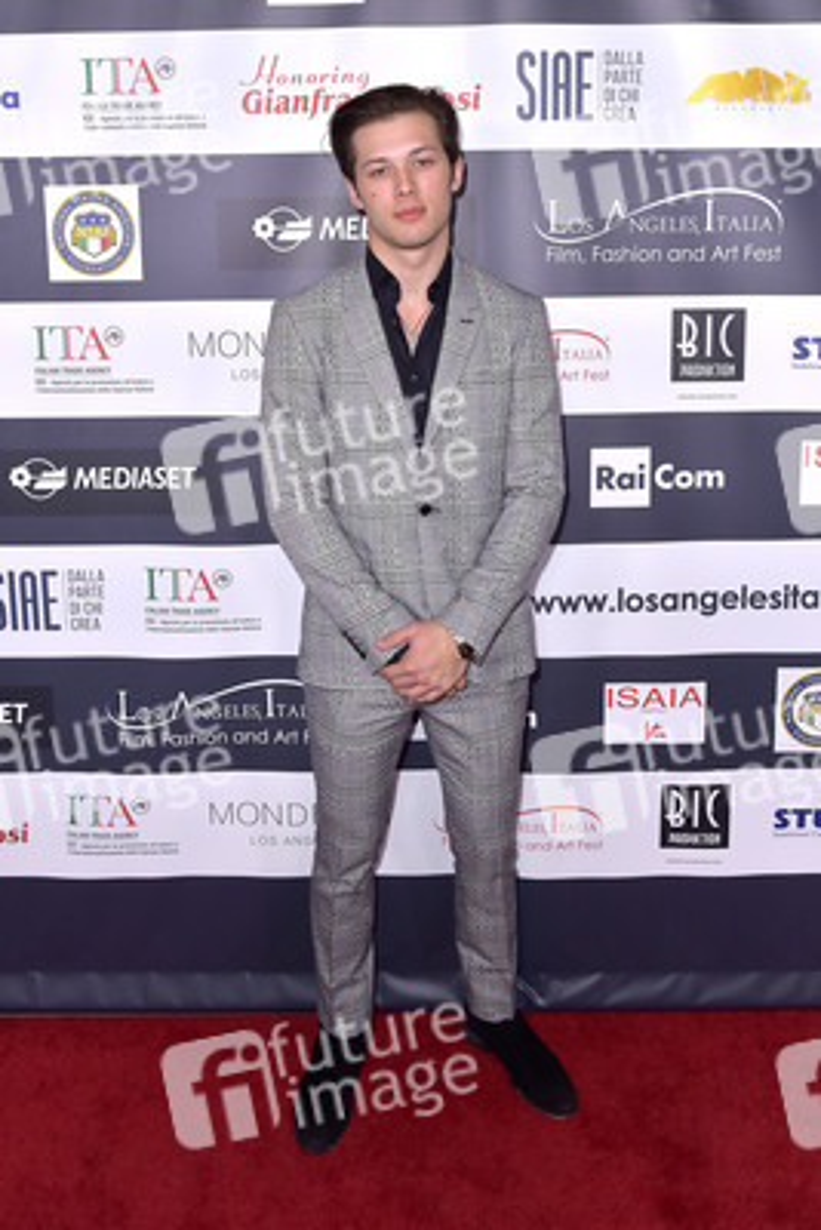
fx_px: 991
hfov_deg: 45.0
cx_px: 410
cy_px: 615
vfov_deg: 63.6
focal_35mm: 29
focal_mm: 29
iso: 500
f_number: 6.3
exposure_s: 1/320
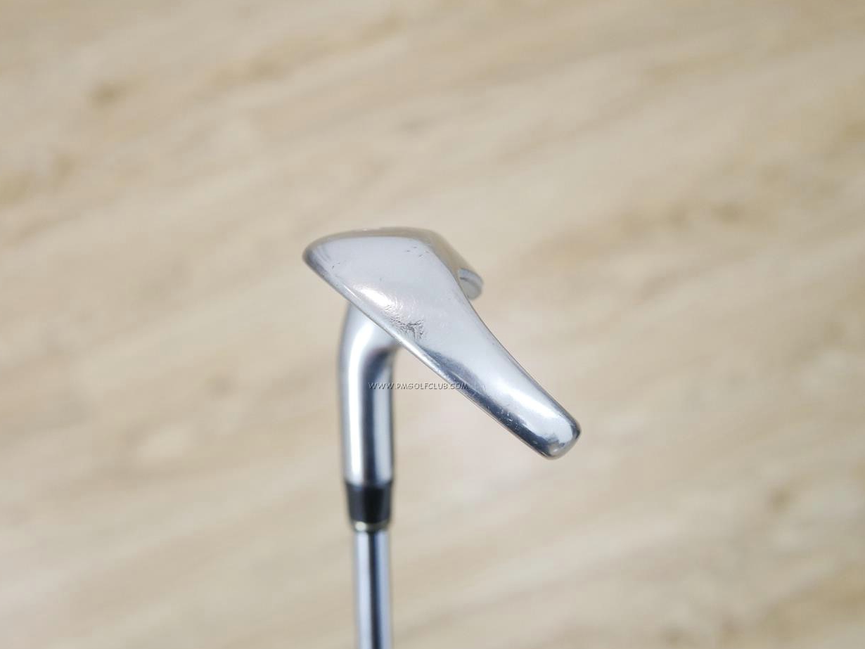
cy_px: 322
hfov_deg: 36.8
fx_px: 1300
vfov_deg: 28.0
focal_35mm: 52
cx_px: 418
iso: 1600
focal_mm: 25
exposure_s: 1/40
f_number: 4.5
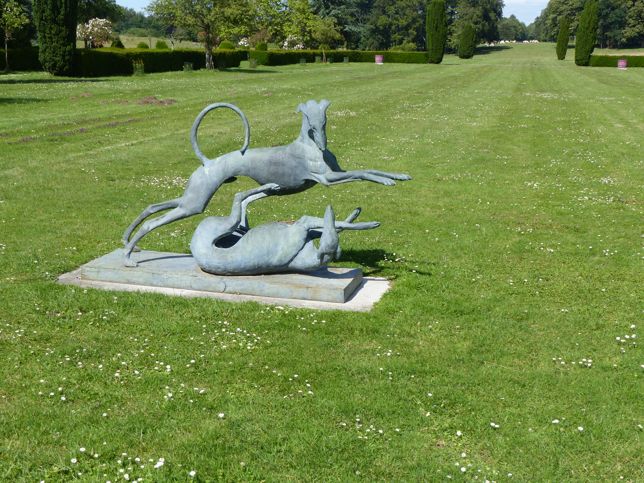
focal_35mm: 49
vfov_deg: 29.7
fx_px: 912
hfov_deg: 38.9
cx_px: 322
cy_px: 242
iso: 100
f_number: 4
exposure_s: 1/800
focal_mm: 8.7
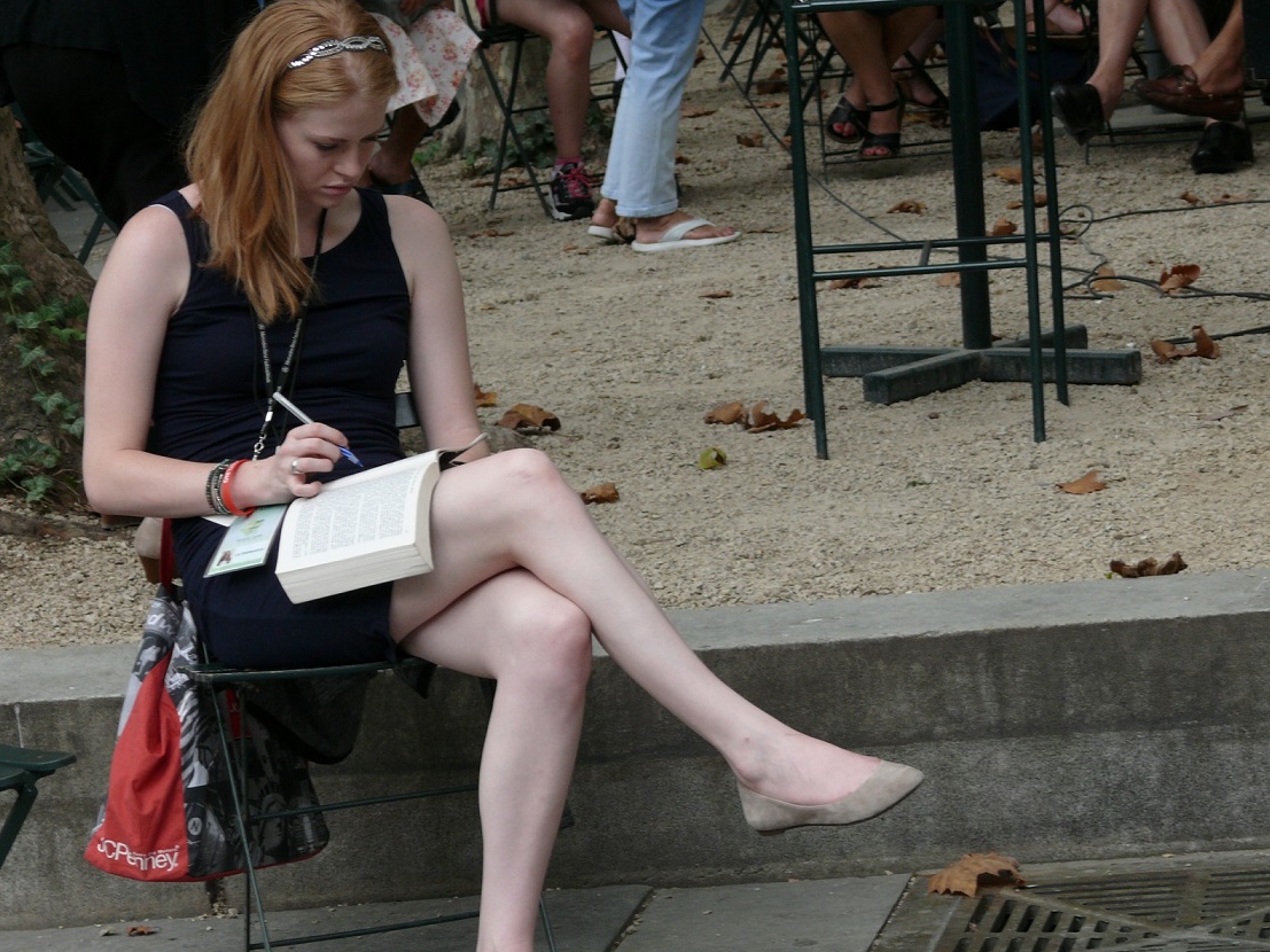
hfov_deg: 11.8
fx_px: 6126
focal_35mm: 167
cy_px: 481
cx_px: 640
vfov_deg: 8.9
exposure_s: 1/125
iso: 100
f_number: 4
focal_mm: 31.3
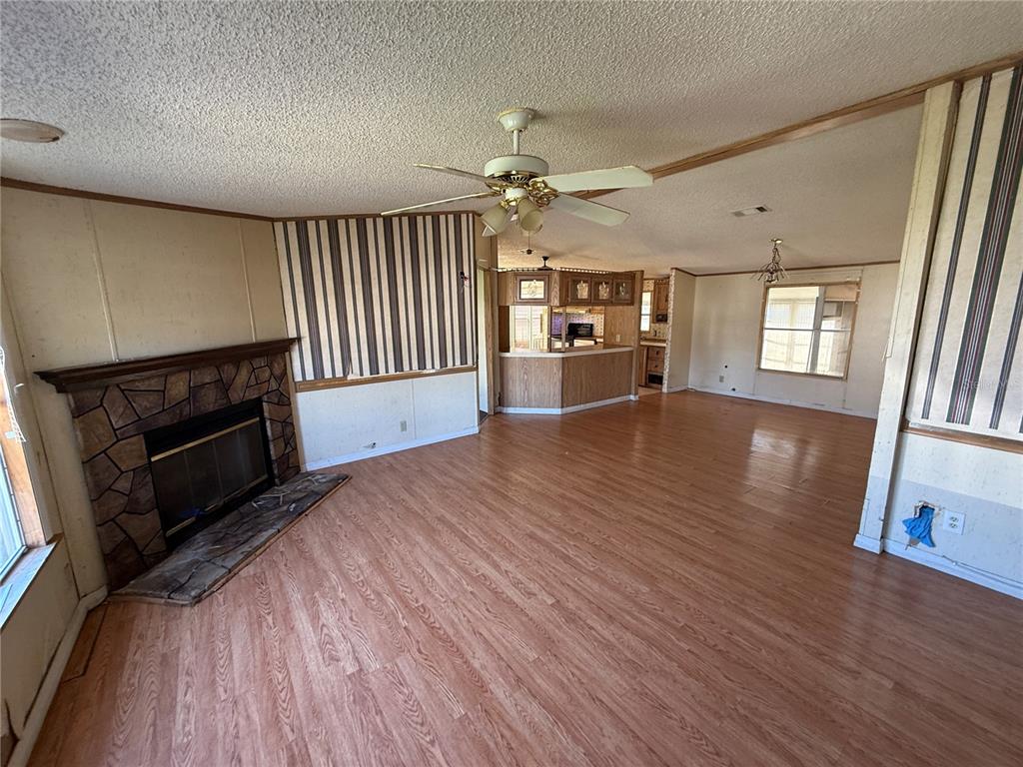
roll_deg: -0.6
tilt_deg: -9.0
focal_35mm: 14
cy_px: 384
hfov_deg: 102.1
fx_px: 414
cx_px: 512
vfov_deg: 85.7
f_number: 2.2
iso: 100
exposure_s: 1/32
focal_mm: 2.22
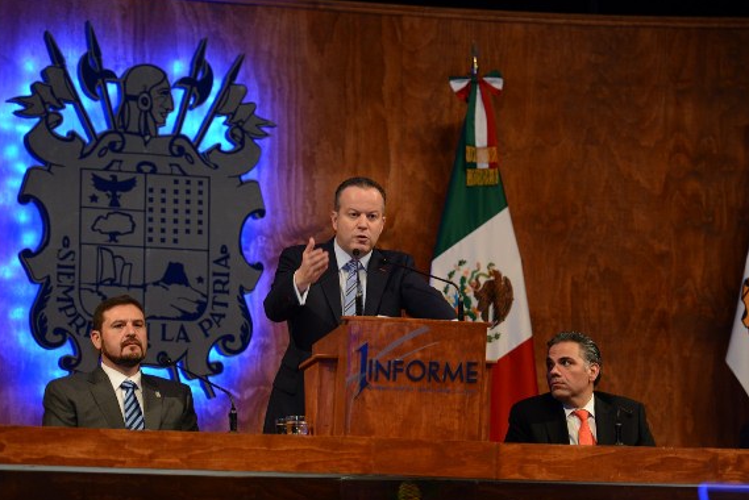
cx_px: 403
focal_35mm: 163
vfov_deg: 8.4
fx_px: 3393
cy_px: 252
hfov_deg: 12.6
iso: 1000
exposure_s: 1/125
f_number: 2.8
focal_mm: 145
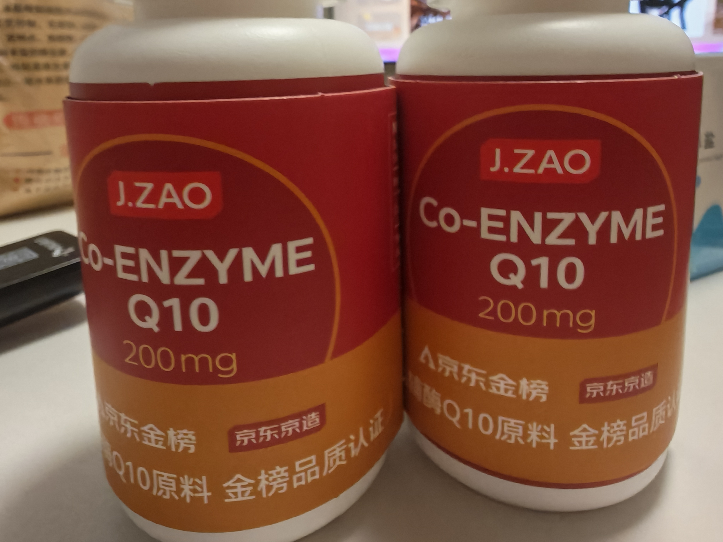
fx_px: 522
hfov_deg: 69.4
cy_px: 265
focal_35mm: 25
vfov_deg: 54.9
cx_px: 367
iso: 320
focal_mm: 1.82
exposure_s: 1/33
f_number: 2
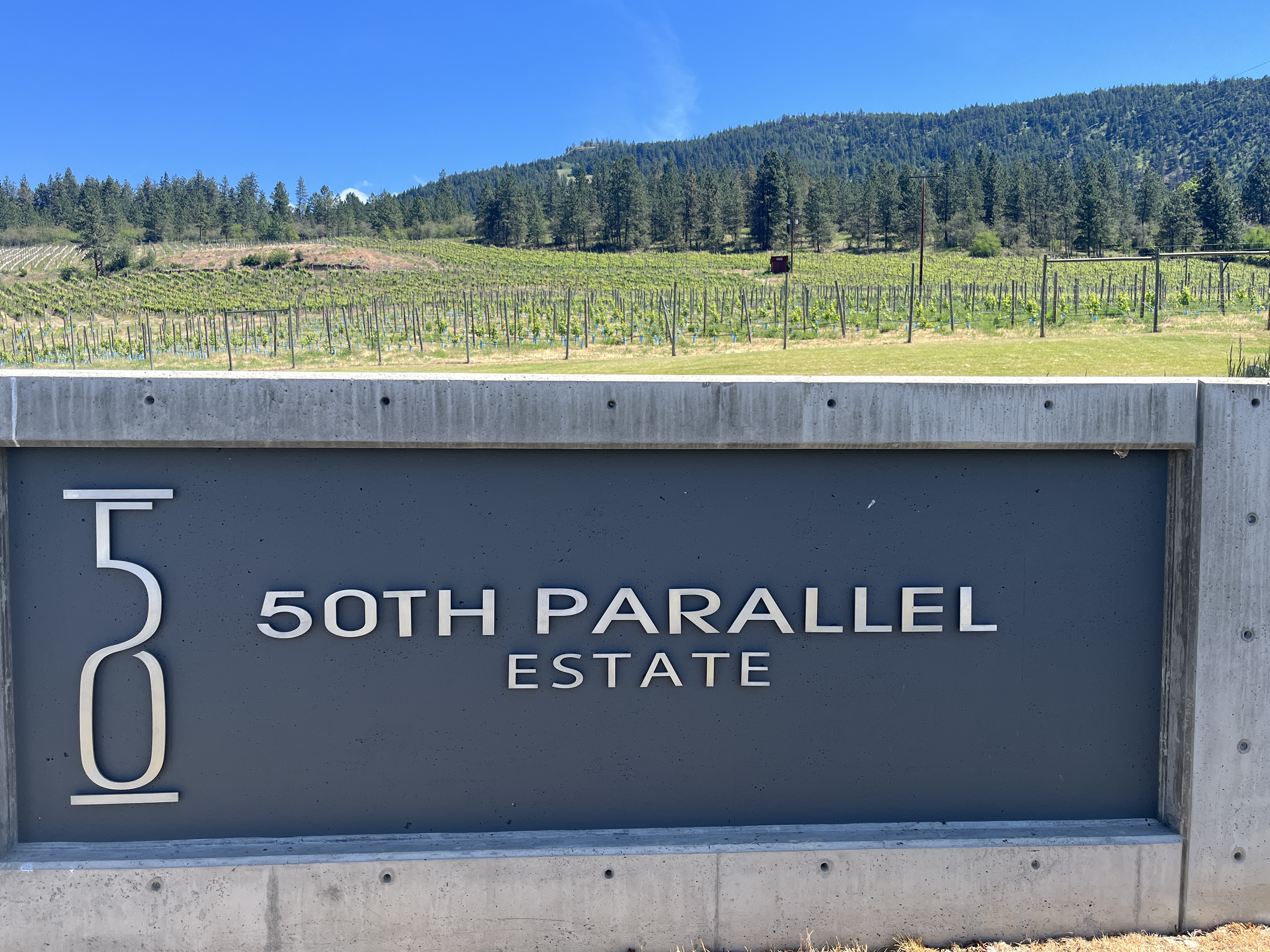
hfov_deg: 65.3
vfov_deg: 51.4
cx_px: 613
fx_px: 991
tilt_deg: -2.1
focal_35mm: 27
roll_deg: +0.8
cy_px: 482
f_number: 1.6
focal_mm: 5.1
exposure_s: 1/1536
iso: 50
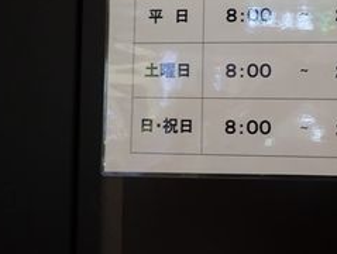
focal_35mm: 47
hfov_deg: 38.6
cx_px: 276
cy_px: 48
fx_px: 458
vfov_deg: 30.2
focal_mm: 4.5
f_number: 2
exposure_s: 1/30
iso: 200
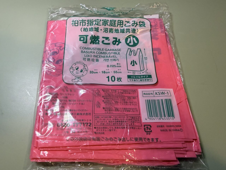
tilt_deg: -67.1
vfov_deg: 56.8
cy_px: 85
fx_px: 157
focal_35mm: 24
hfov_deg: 71.6
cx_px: 113
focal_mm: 2.22
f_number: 2.2
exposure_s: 1/122
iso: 250
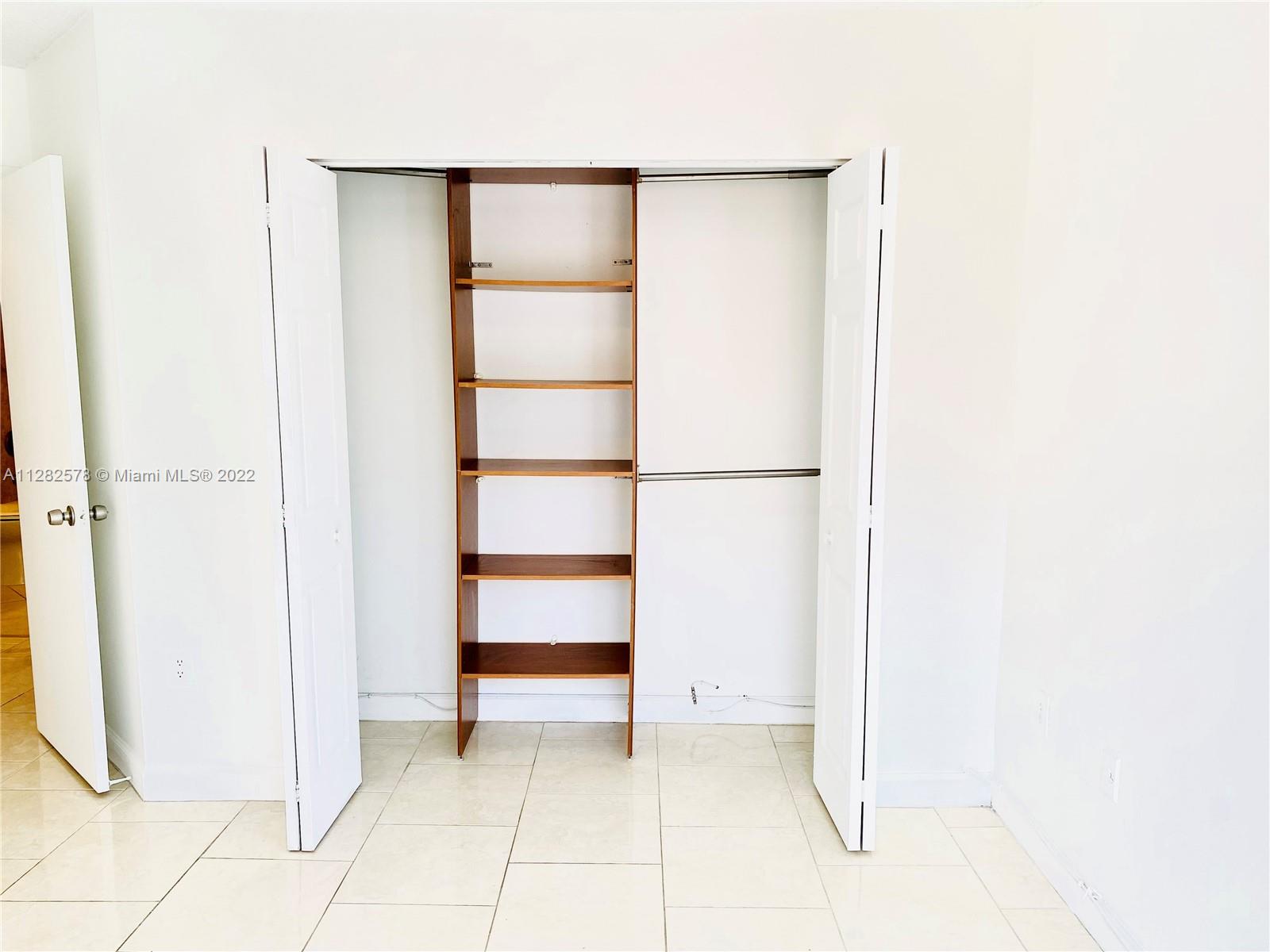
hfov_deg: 67.3
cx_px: 635
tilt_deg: -8.2
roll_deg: +0.3
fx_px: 954
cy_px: 476
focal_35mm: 26
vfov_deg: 53.1
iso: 32
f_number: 1.8
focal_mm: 4.25
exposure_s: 1/122
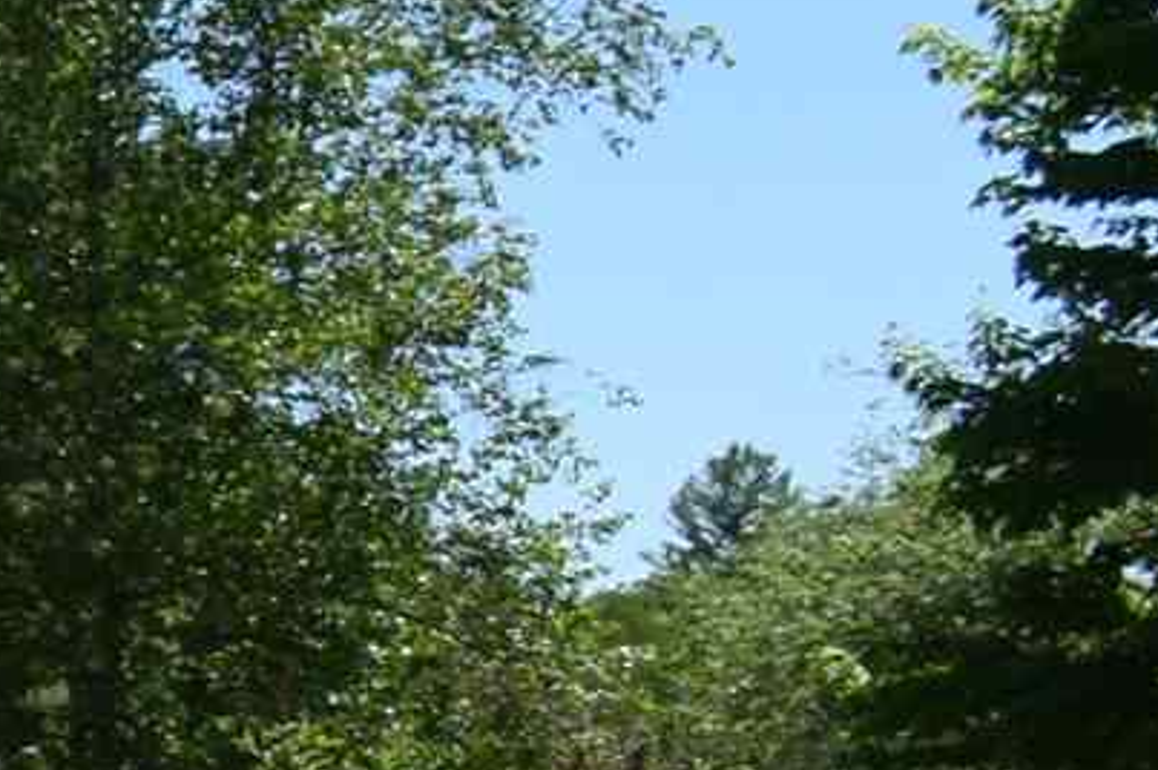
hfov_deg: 8.2
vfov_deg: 6.4
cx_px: -2575
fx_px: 6621
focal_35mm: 206
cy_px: 1678
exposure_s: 1/200
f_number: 9
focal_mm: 18
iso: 100
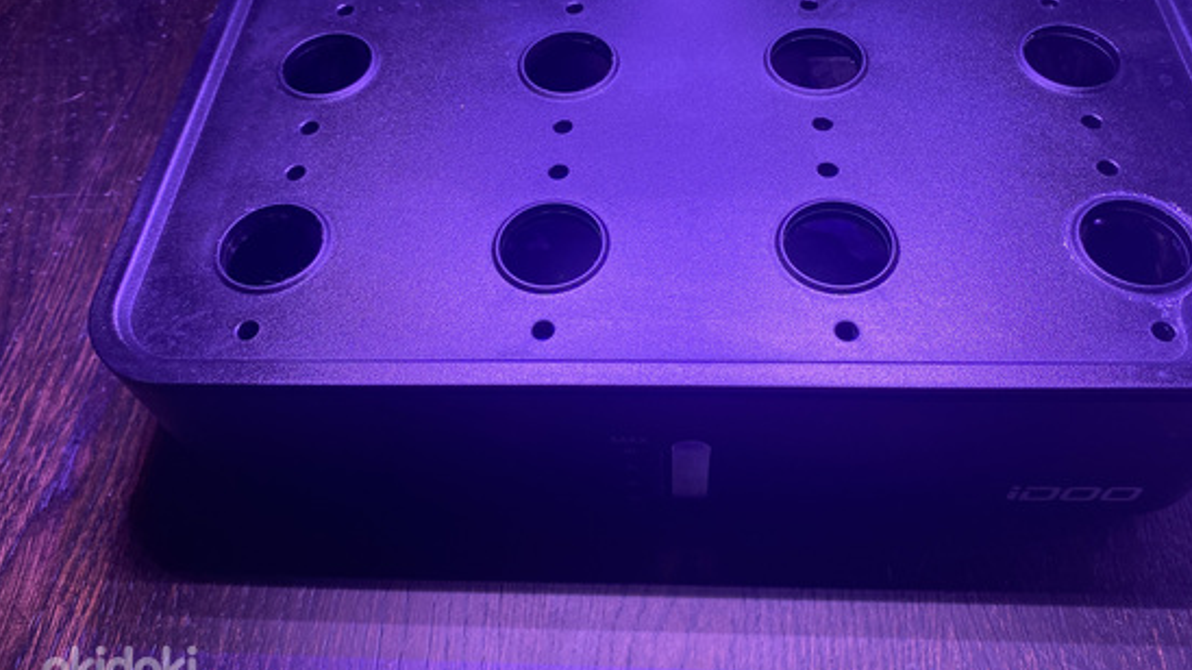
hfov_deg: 62.6
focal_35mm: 31
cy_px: 252
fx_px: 980
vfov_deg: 37.5
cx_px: 633
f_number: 1.8
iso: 125
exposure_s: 1/121
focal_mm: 4.25
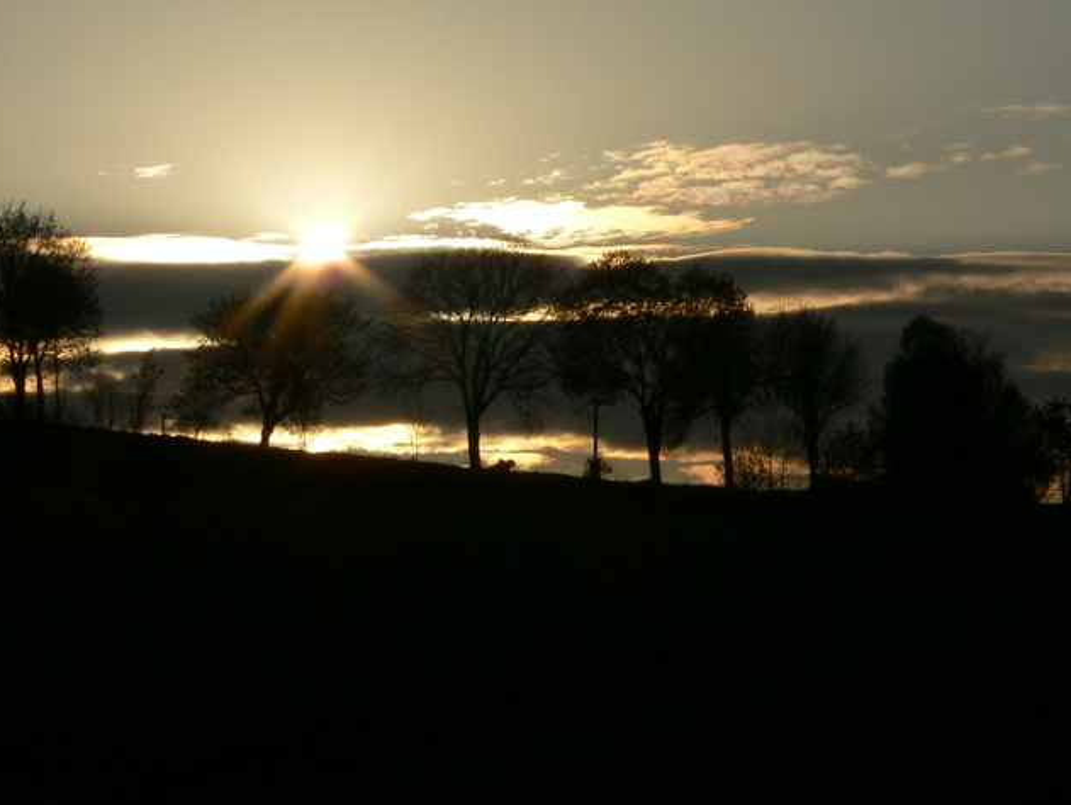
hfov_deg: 11.3
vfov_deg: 8.5
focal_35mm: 175
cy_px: 296
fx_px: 5417
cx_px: 412
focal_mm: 21.6
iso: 80
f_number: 6.5
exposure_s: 1/1600
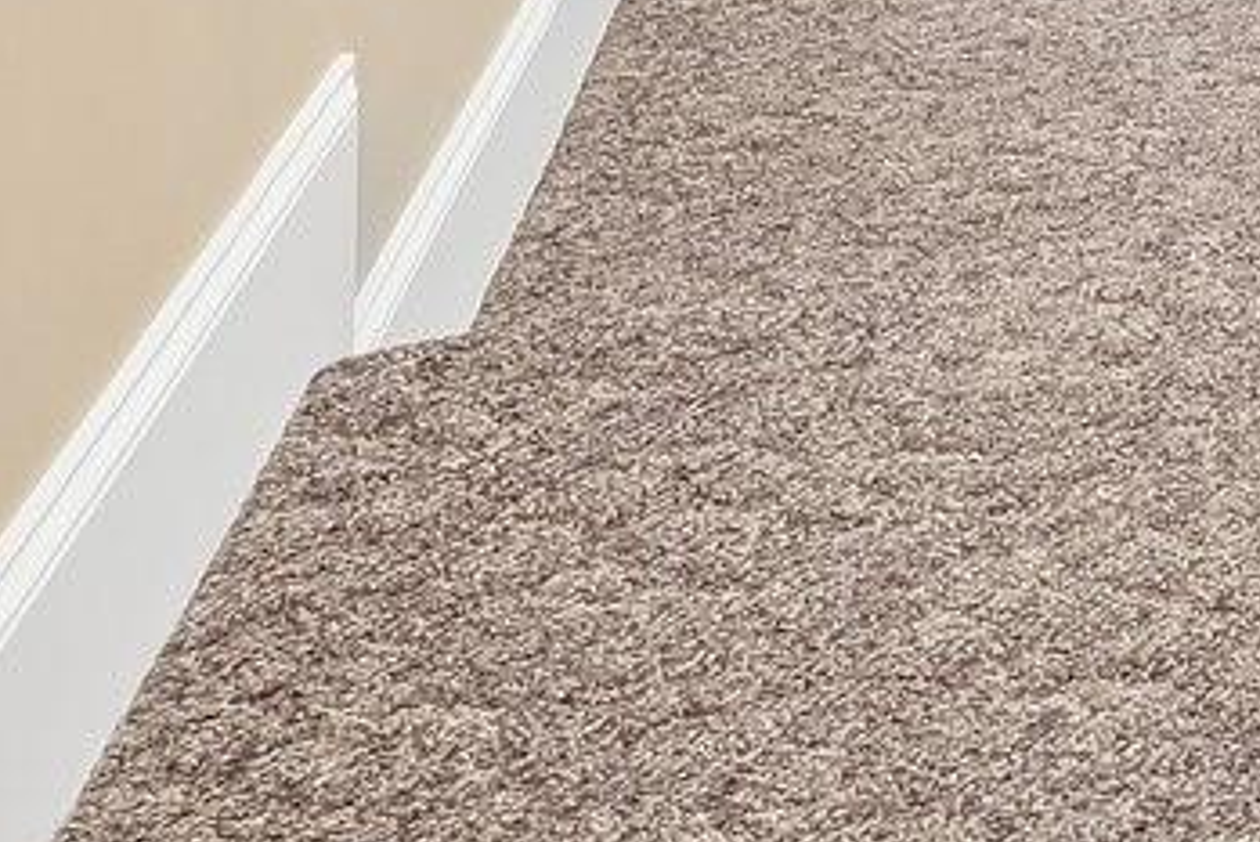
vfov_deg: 13.1
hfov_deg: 16.1
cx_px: 2708
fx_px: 3081
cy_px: -938
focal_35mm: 88
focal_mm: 10
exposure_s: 1/2
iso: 400
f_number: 8
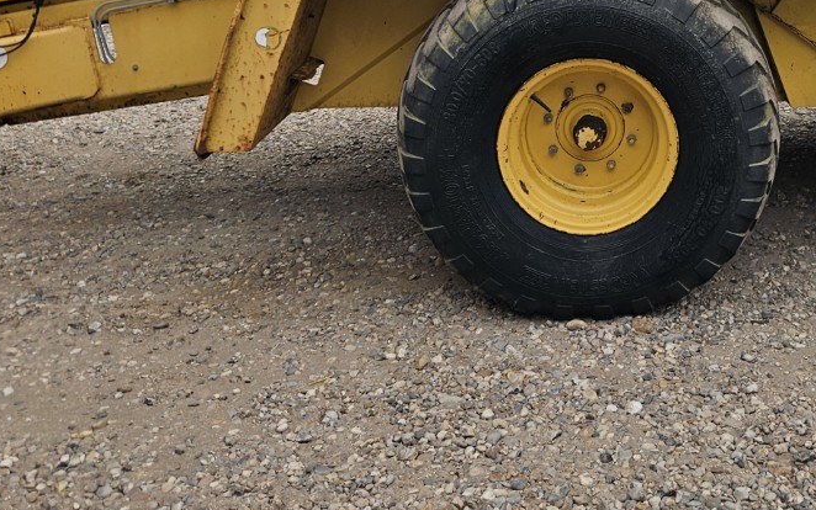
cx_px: 678
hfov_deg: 36.6
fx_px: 1179
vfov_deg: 22.6
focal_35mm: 53
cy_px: -87
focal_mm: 5.4
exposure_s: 1/1242
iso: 25
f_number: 1.8
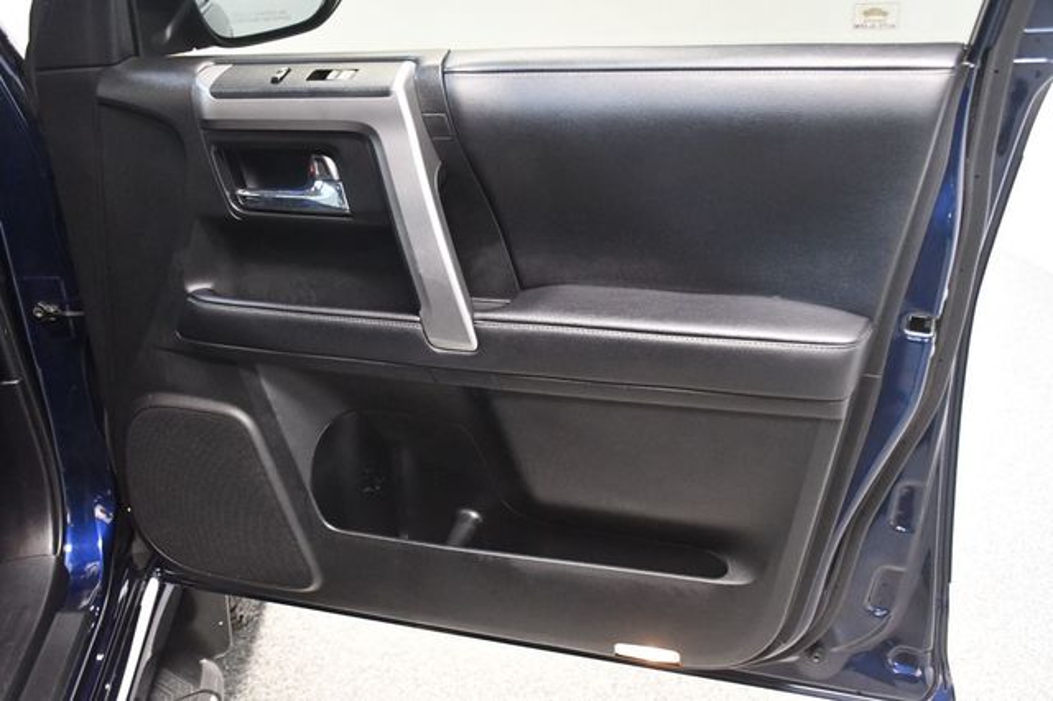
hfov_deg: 55.8
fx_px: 994
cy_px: 350
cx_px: 526
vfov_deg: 38.8
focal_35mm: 34
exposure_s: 1/60
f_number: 3.8
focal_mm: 23
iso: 6400
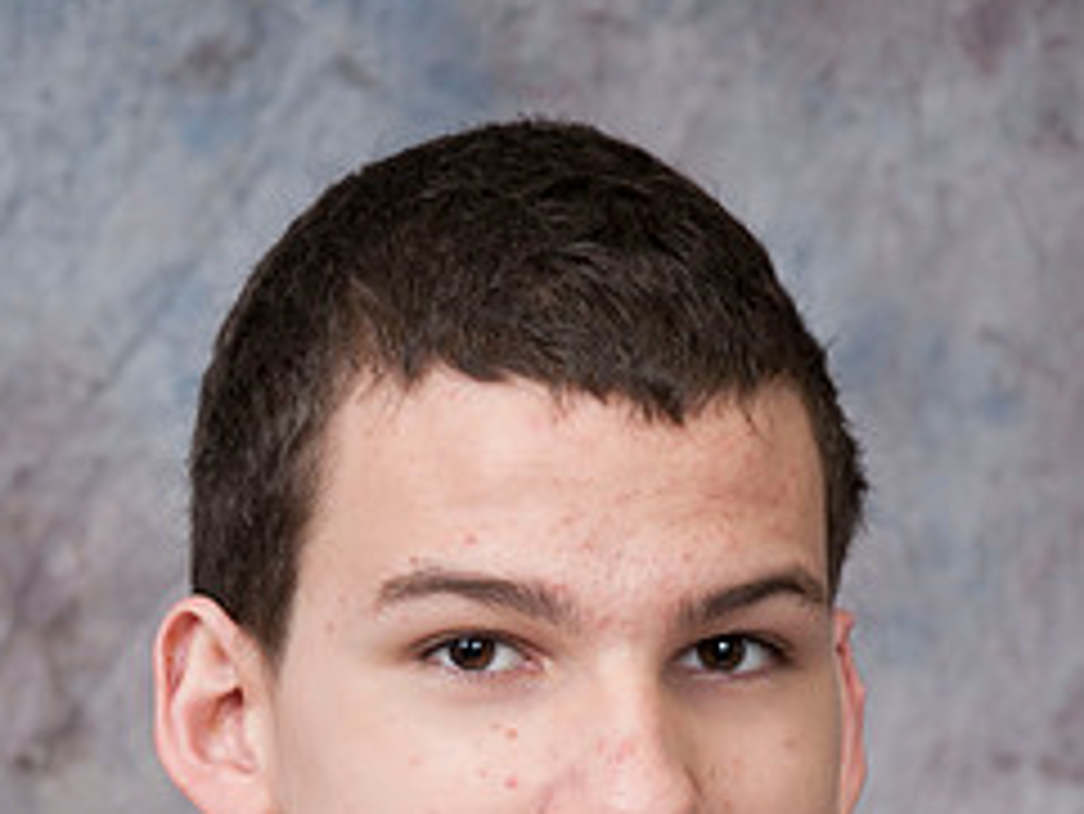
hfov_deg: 8.0
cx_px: 506
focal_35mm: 247
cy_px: 841
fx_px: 7739
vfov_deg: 6.0
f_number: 5.6
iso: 200
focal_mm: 92
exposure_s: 1/125
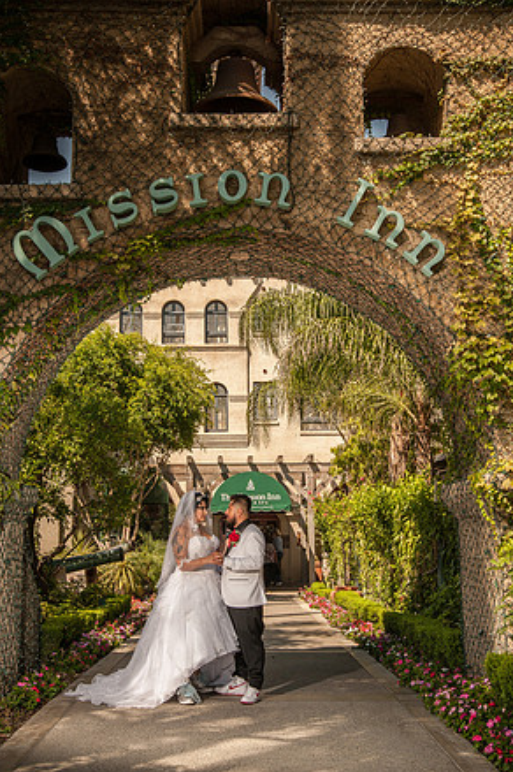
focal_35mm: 41
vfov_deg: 47.4
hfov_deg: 32.6
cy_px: 382
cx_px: 256
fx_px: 878
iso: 200
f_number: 13
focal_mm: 40
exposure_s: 1/250
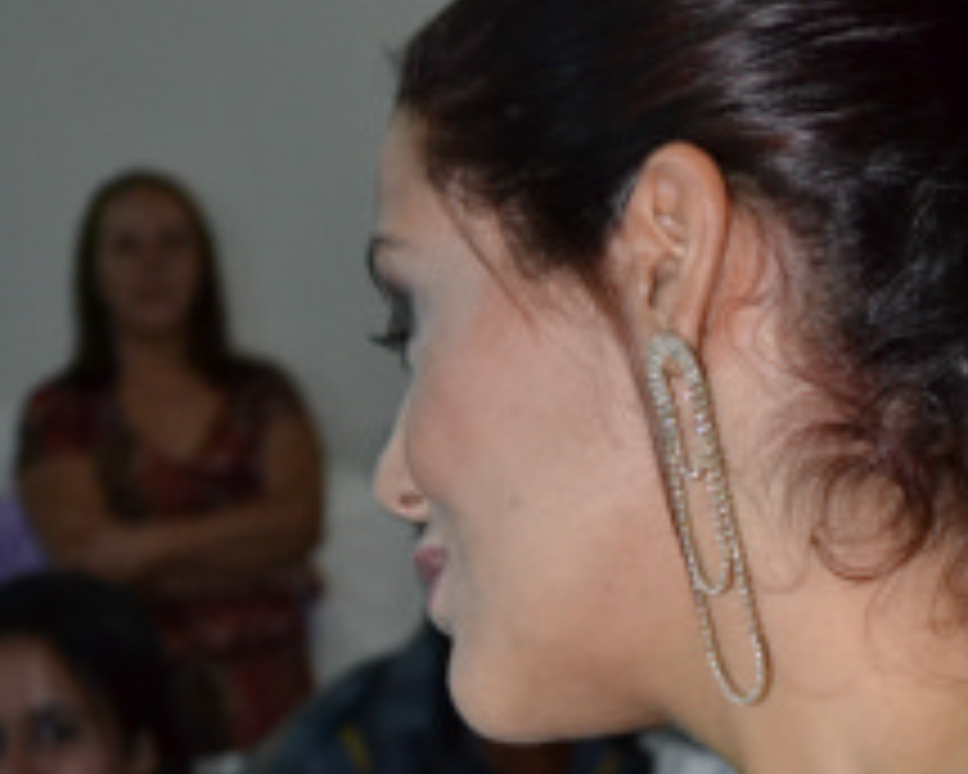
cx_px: 678
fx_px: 4498
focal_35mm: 157
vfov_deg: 9.7
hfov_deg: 12.3
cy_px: 824
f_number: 5.3
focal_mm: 48
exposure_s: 1/60
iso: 3200
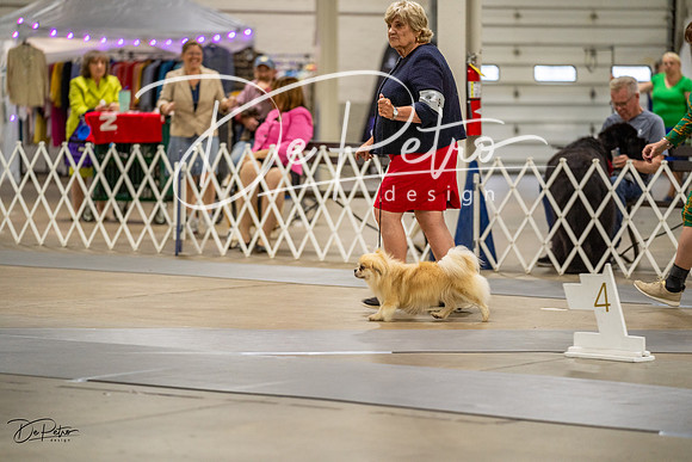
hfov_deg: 14.7
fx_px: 2692
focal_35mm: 140
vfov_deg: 9.8
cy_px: 231
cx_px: 346
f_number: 2.8
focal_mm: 140
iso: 2000
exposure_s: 1/160
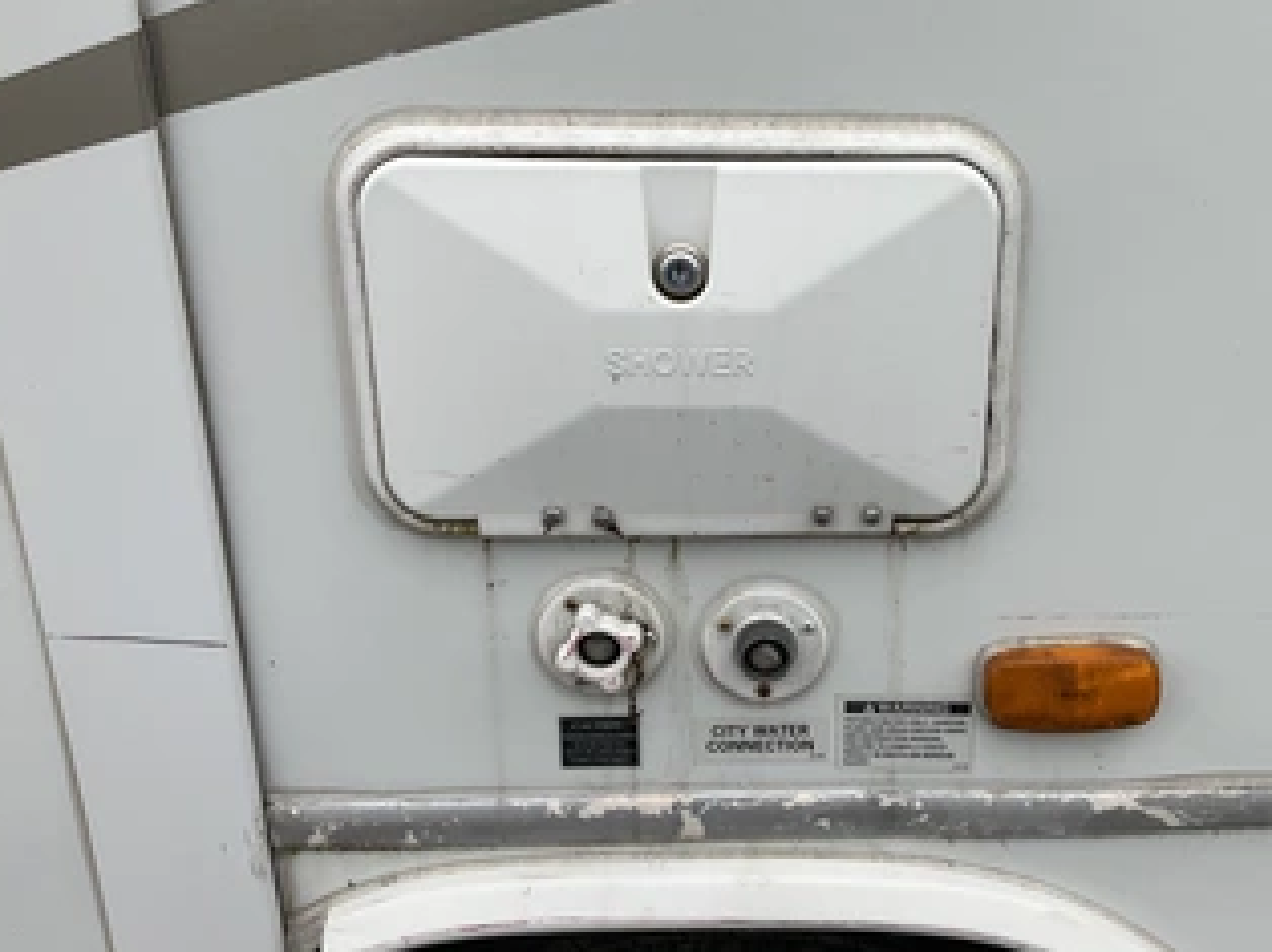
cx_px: 786
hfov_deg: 49.7
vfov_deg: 38.6
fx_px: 1359
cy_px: 462
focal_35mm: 37
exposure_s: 1/1848
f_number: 1.8
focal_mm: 3
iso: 25
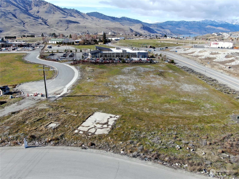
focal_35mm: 29
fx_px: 200
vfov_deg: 48.2
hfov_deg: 61.7
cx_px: 120
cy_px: 90
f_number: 3
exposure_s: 1/800
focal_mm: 5.11
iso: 100
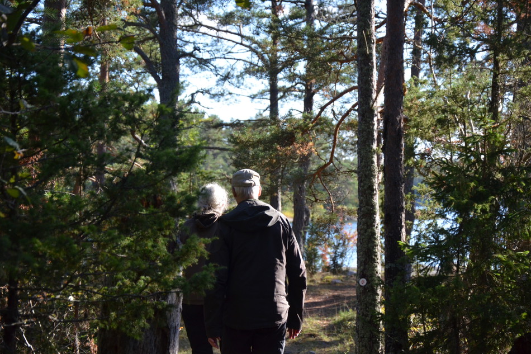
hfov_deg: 16.9
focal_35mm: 121
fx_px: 1784
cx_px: 264
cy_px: 177
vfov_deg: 11.3
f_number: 5.3
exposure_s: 1/1000
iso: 800
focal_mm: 80
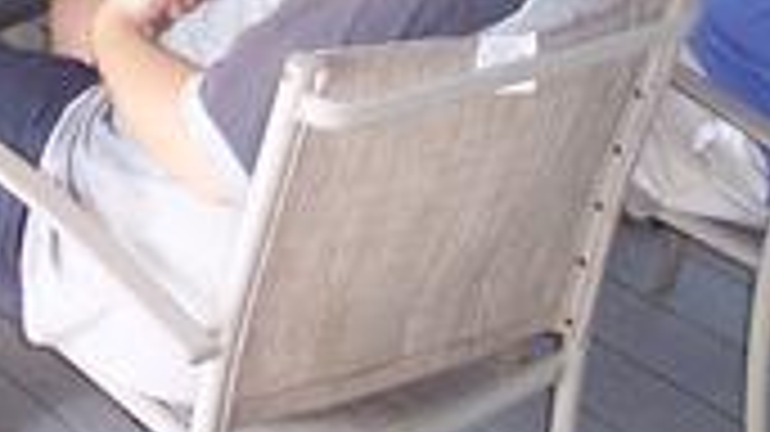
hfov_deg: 17.1
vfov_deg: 9.4
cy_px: -313
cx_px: 72
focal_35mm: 124
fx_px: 2531
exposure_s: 1/60
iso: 100
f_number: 3.4
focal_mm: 8
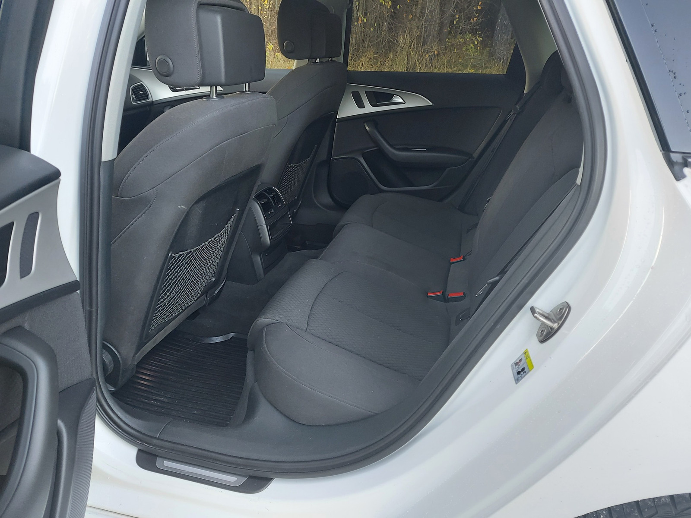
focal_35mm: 24
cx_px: 346
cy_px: 259
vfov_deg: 56.8
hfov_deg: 71.6
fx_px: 479
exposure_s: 1/50
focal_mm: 5.23
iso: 160
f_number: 1.8
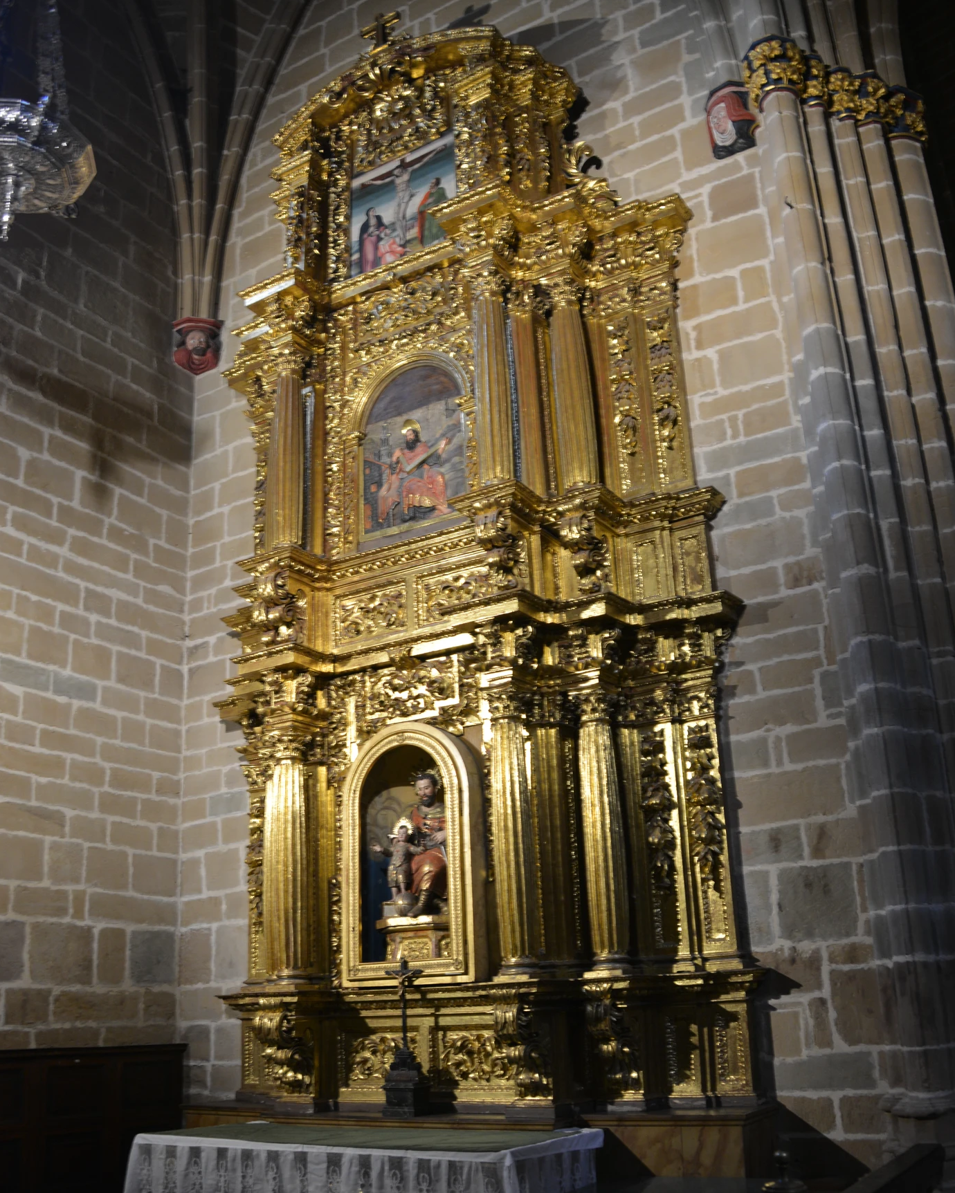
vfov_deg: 55.5
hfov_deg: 45.8
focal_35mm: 32
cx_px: 477
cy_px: 670
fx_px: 1131
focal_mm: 28
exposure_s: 1/30
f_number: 3.5
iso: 720
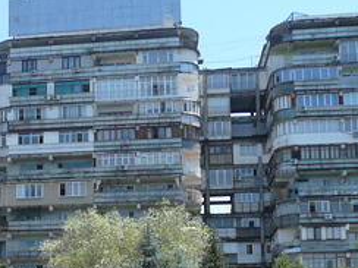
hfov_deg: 24.5
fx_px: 786
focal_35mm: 76
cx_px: -3
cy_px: 299
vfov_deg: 18.6
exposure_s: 1/125
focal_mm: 4.7
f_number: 8
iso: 100
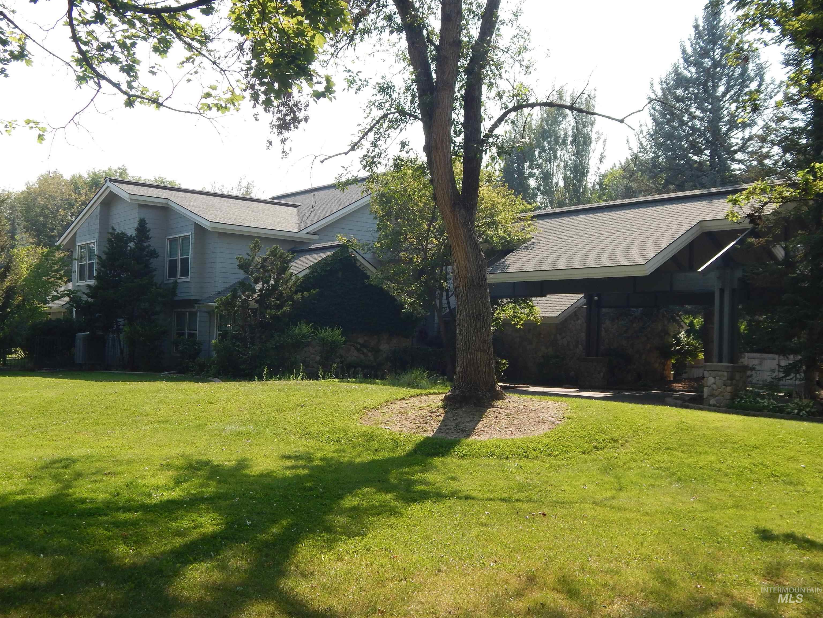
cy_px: 309
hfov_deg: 49.0
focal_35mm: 38
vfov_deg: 37.7
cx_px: 412
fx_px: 903
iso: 125
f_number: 3.4
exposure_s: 1/640
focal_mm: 6.8
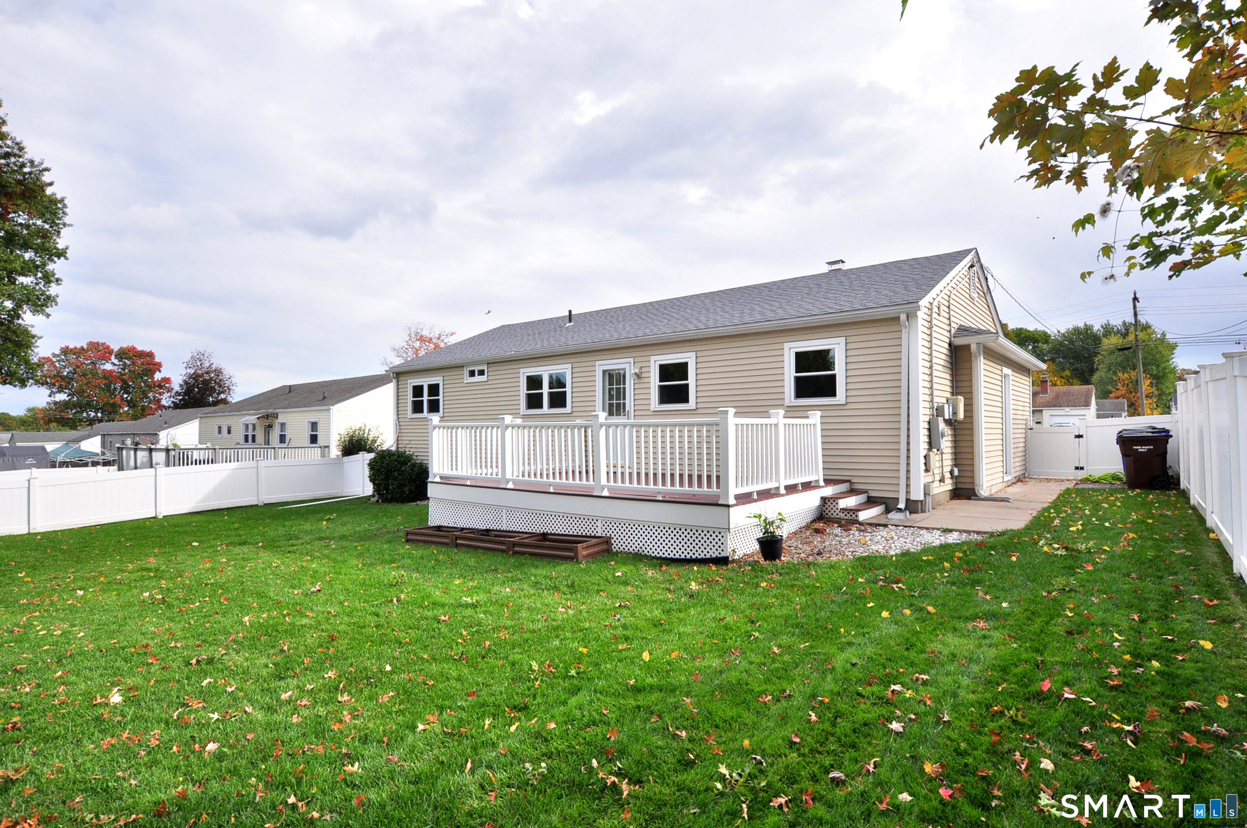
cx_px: 624
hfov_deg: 90.1
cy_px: 414
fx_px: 623
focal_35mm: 18
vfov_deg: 67.2
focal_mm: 12
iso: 640
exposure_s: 1/400
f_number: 9
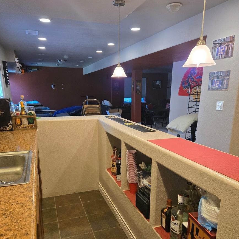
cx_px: 120
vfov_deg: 56.6
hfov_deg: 57.3
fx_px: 219
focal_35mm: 28
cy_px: 150
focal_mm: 5.4
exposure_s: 1/120
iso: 400
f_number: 1.8
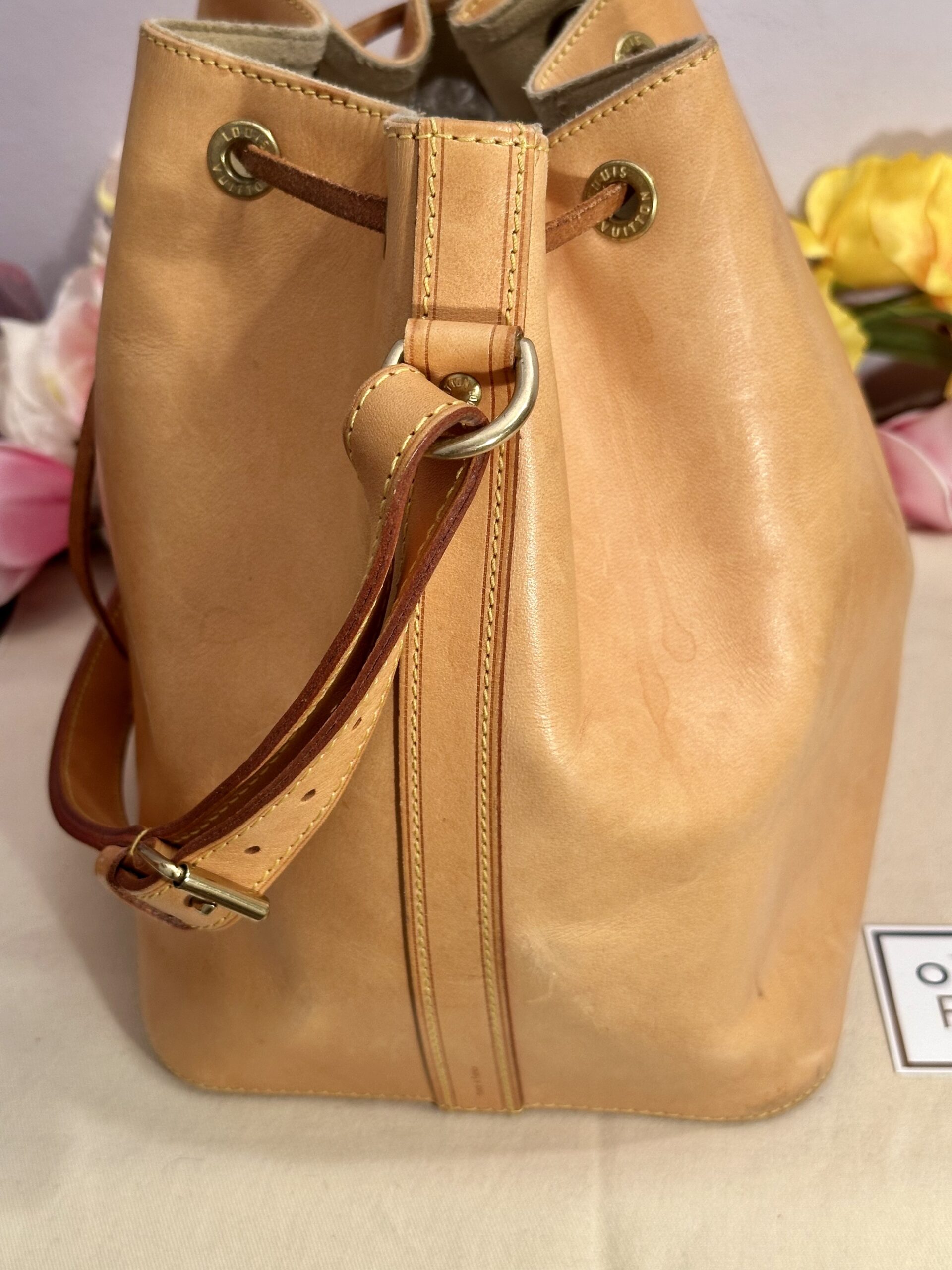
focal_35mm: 48
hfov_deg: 30.3
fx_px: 1760
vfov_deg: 39.7
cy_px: 635
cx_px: 476
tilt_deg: -31.4
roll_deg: +3.9
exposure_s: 1/50
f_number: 1.78
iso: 64
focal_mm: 6.86
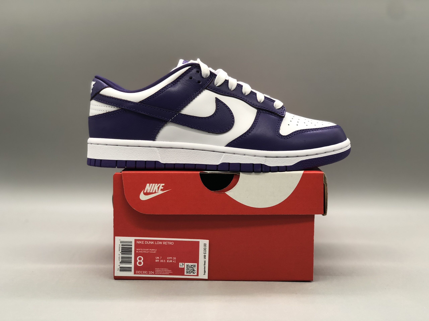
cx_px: 214
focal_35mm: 52
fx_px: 644
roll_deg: +0.0
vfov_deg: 28.0
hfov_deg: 36.8
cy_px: 160
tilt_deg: -5.9
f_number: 2.4
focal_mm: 6
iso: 32
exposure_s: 1/59
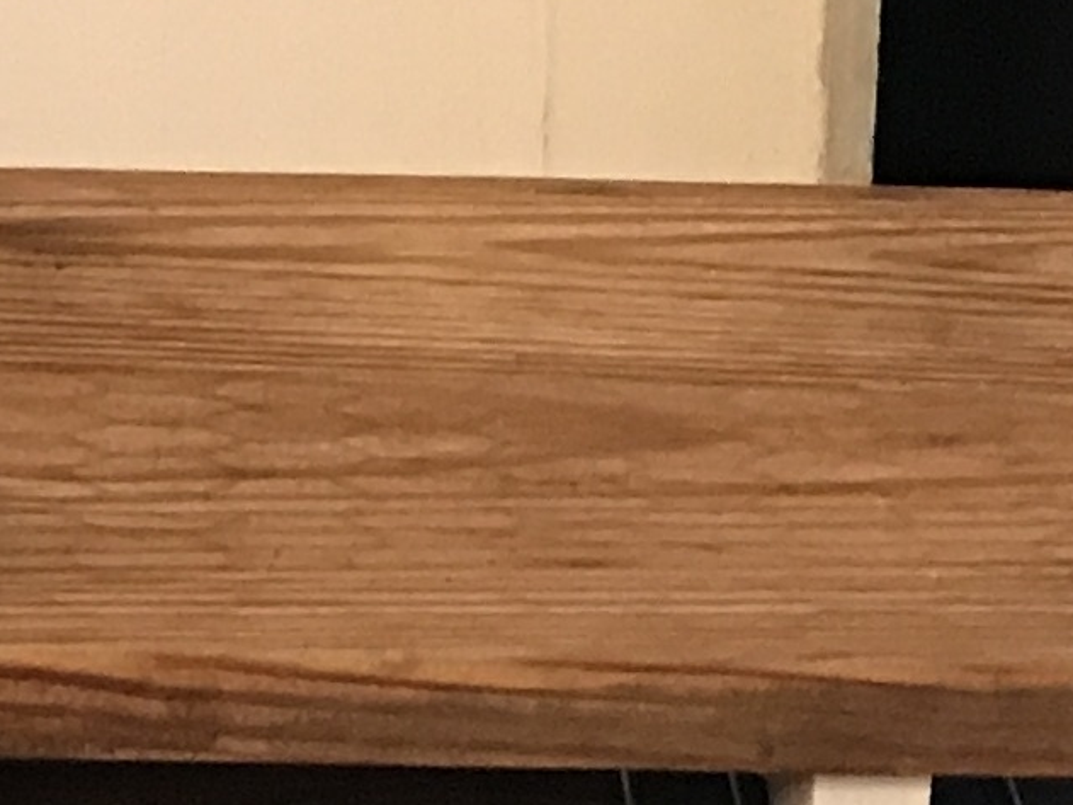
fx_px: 5547
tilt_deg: -34.8
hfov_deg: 11.0
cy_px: 2527
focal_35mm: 179
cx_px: 663
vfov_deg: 7.2
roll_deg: -2.5
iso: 100
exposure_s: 1/13
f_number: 1.8
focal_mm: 3.99
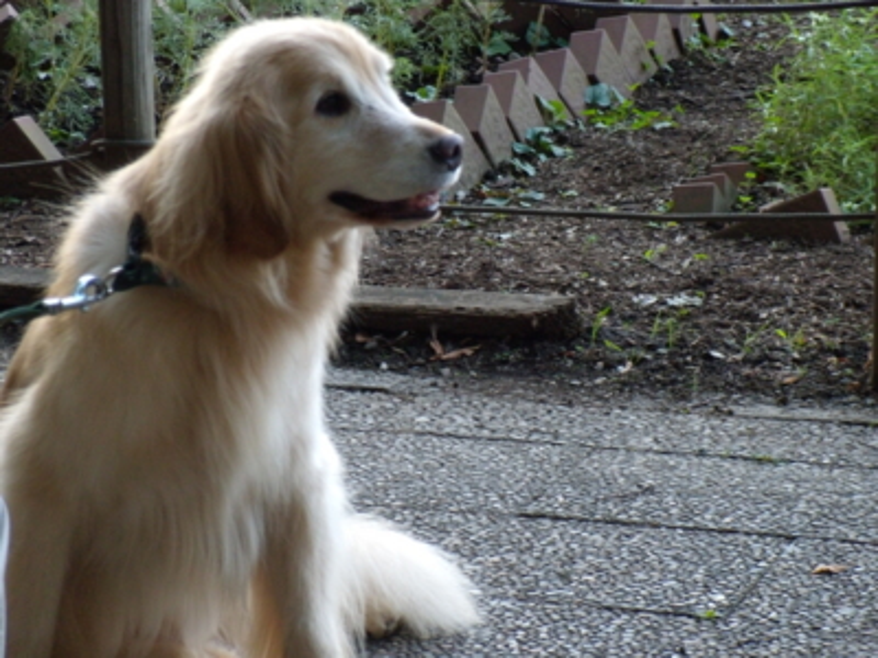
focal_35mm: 154
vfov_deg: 9.6
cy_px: 329
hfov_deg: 12.8
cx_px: 439
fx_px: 3906
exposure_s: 1/60
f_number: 4.4
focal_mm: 27.2
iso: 320
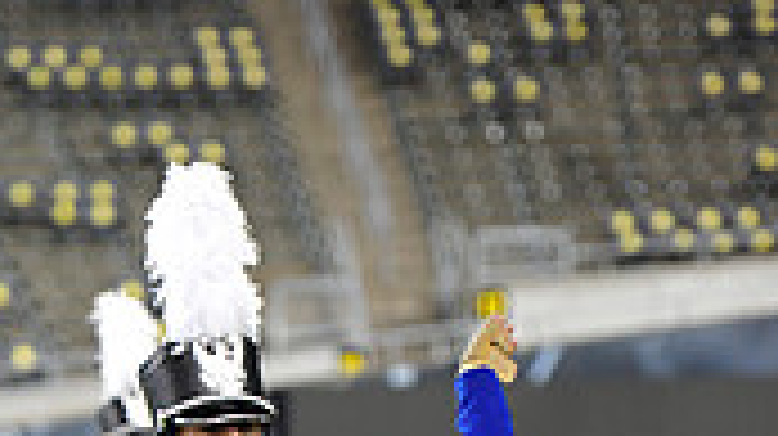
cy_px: 903
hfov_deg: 6.5
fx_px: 6844
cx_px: 290
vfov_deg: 3.6
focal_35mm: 332
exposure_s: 1/400
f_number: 2.8
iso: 2000
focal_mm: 122
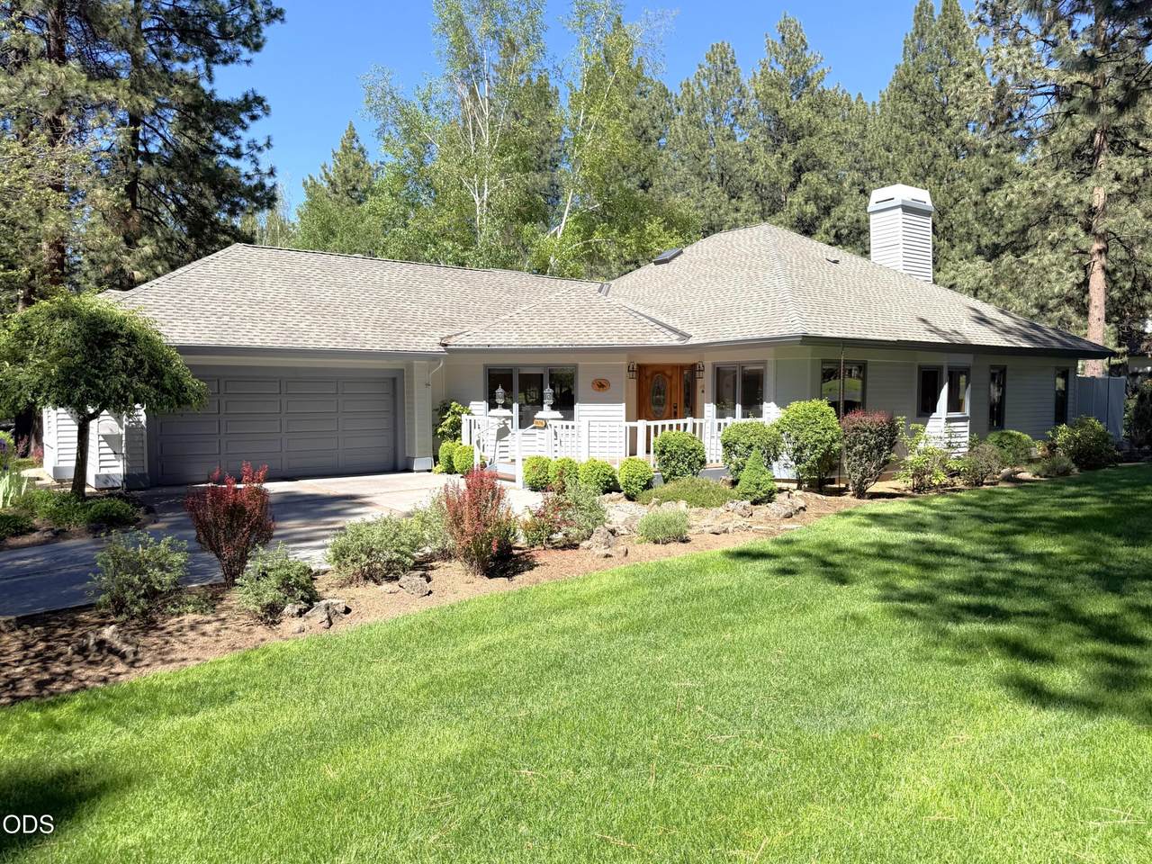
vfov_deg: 56.8
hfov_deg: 71.6
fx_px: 799
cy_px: 432
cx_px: 576
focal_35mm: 24
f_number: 1.78
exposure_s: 1/2299
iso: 80
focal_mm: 6.76
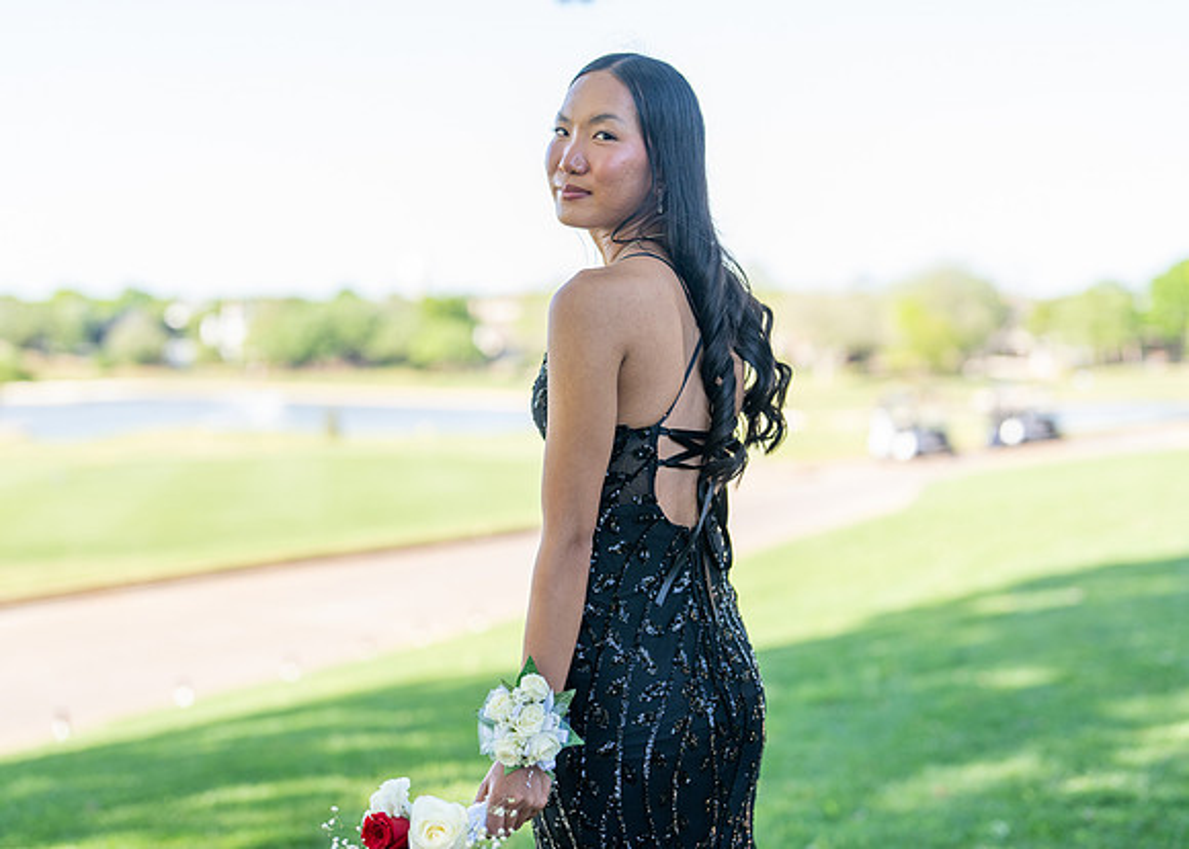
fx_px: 1792
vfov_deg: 26.6
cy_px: 424
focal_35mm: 53
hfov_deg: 36.7
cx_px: 575
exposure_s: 1/1000
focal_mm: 50
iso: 160
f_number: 1.8
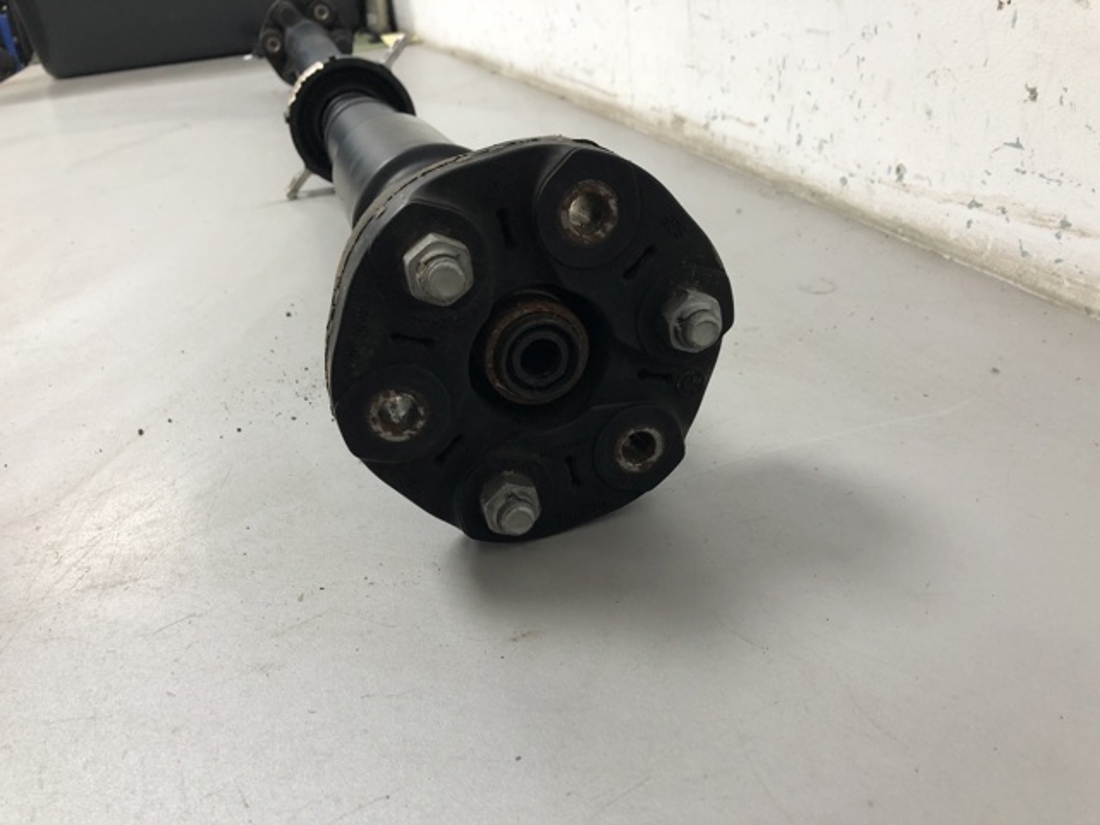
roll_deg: +7.6
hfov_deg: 63.4
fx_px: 890
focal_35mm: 28
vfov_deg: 49.7
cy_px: 412
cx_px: 550
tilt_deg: -27.9
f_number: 1.8
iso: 32
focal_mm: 4
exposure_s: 1/25
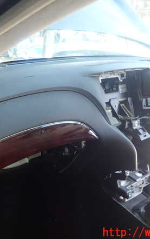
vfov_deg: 54.0
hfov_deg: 35.2
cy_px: 118
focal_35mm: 36
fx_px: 236
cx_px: 62
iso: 200
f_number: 2
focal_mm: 4.5
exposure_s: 1/30
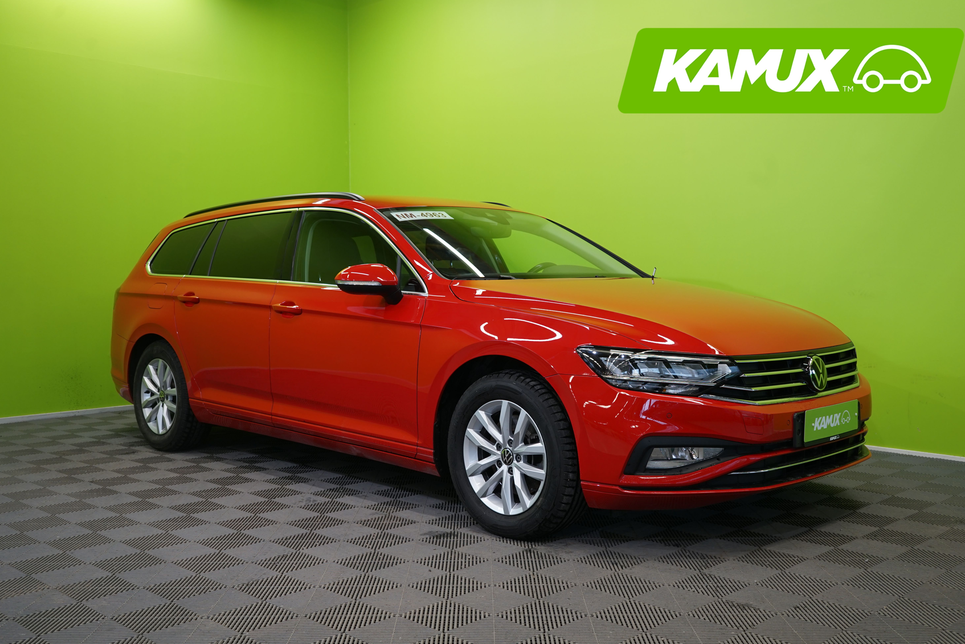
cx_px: 493
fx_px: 965
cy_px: 327
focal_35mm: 36
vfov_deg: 36.9
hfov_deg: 53.1
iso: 400
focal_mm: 35
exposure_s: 1/30
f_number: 5.6
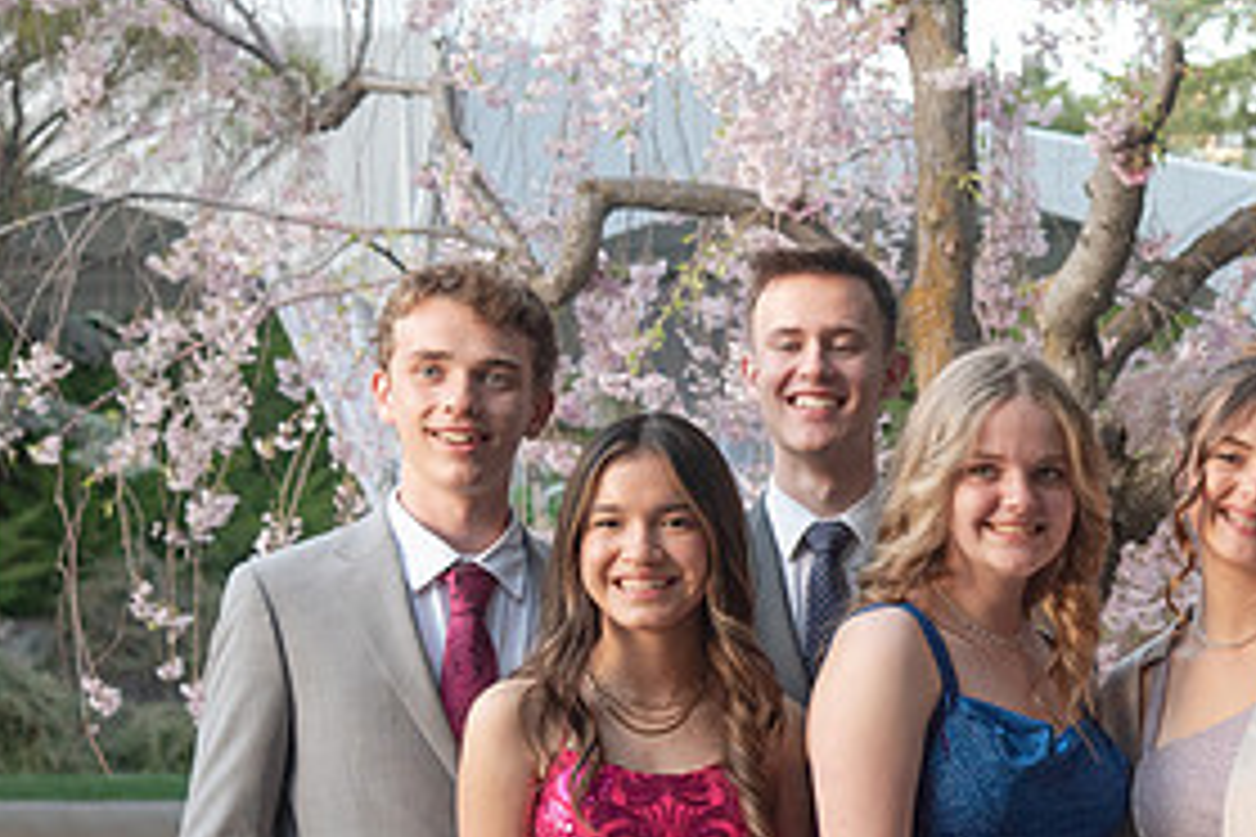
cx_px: 1143
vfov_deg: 10.6
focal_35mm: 129
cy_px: 709
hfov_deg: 15.7
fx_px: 4500
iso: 800
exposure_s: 1/125
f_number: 5.6
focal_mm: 62
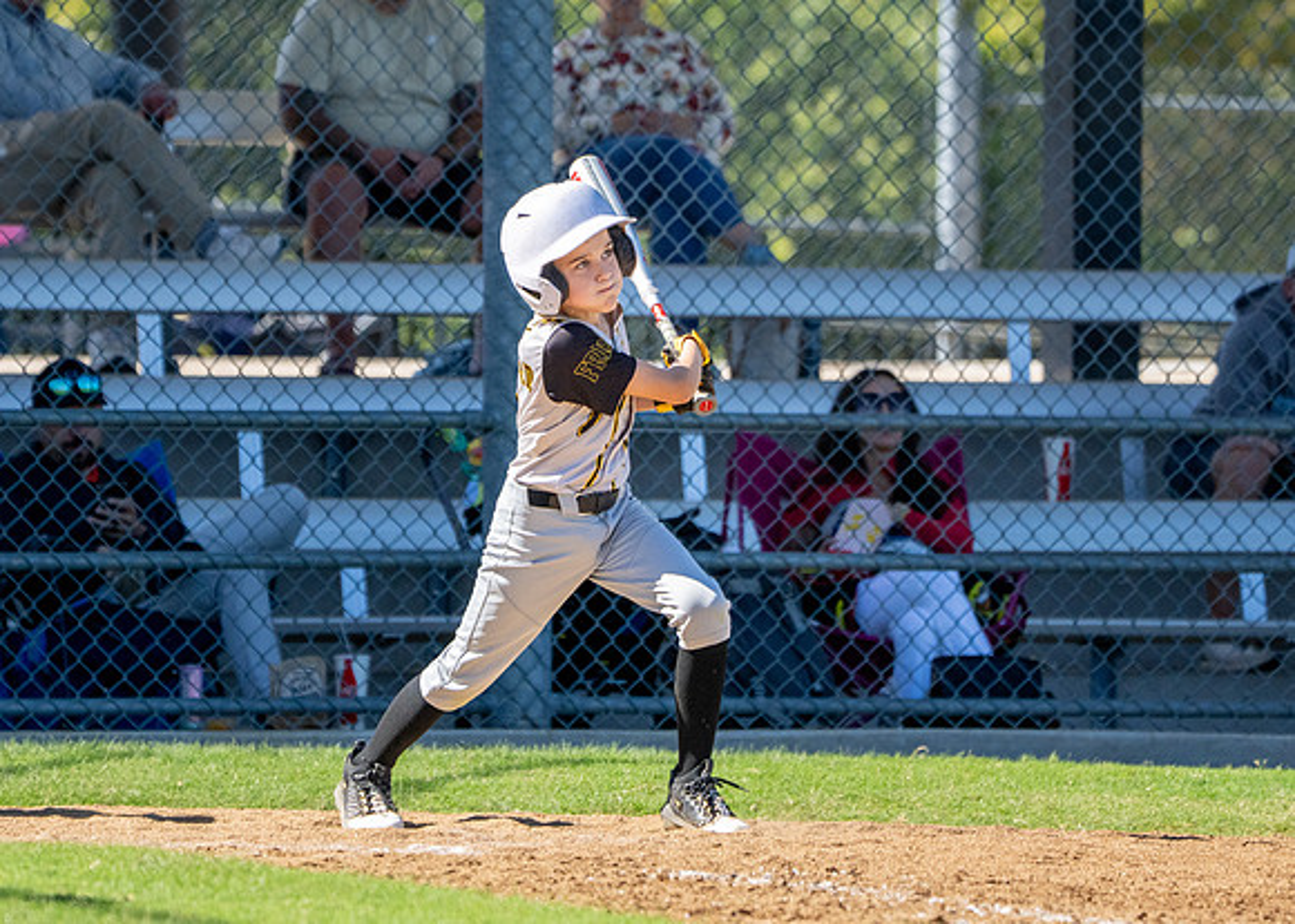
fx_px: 17096
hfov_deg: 4.3
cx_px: 548
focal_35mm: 465
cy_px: 304
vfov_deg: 3.1
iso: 1000
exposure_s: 1/3200
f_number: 5.6
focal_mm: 256
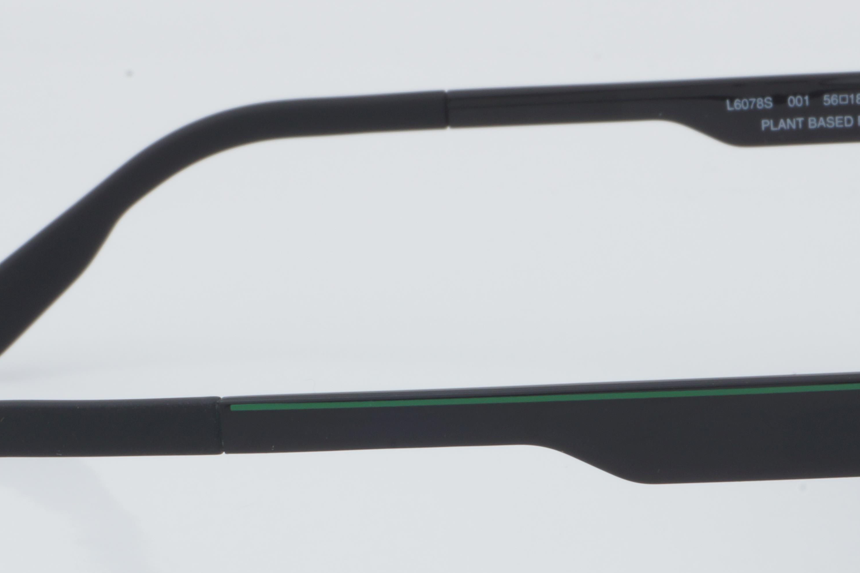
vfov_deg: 9.1
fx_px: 3607
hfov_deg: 13.6
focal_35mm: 151
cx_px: 448
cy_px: 399
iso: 100
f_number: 32
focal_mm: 50
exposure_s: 1/3
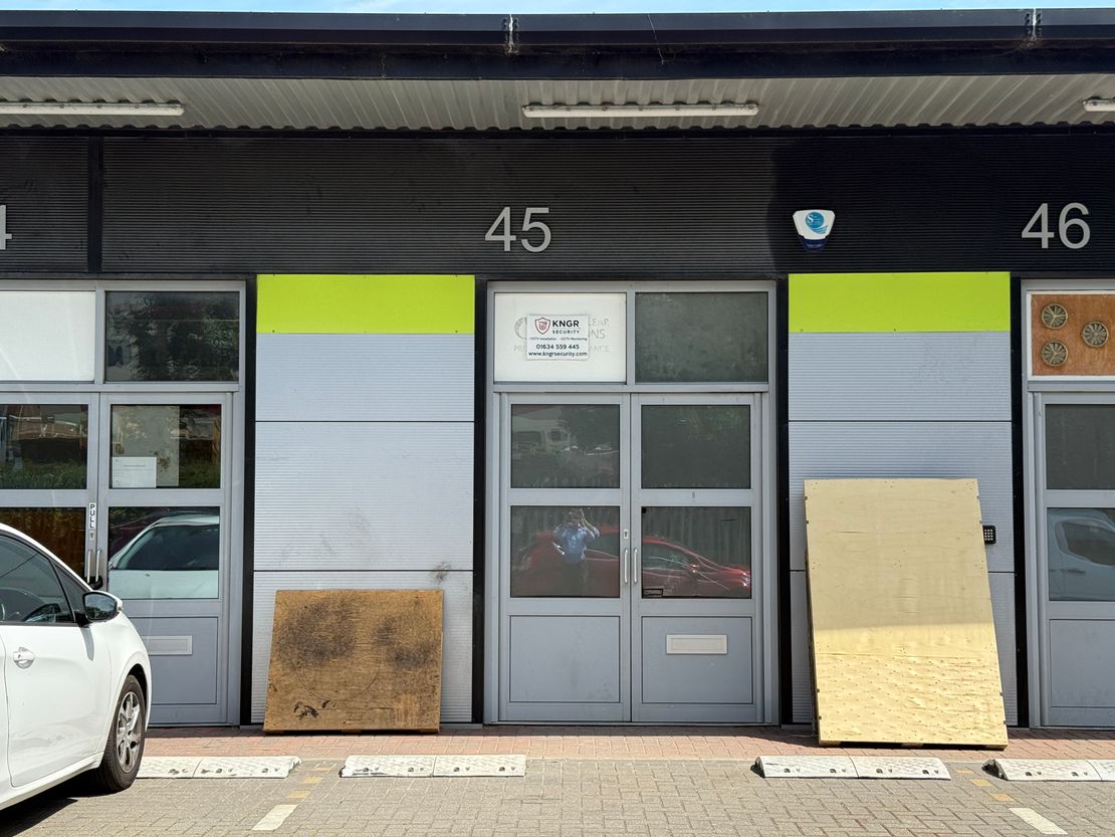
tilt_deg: +4.2
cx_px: 558
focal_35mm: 48
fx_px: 1546
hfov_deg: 39.6
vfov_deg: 30.3
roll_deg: -0.1
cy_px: 418
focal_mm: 6.76
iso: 100
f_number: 1.78
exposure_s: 1/2494
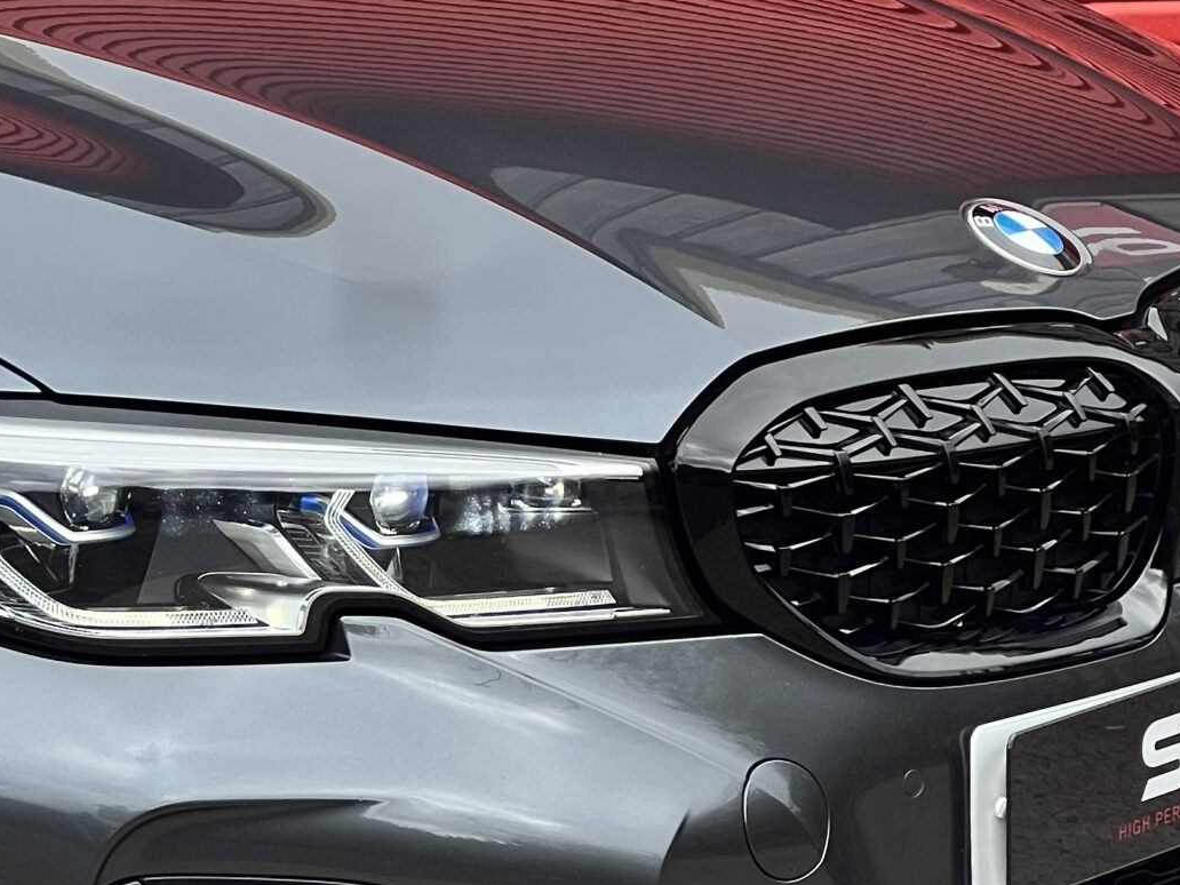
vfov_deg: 7.8
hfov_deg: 10.3
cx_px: 143
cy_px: 614
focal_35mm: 191
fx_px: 6511
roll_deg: +0.8
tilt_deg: -6.3
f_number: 2.8
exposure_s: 1/292
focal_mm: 9
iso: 32
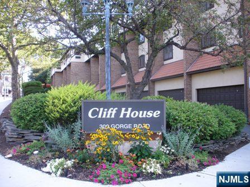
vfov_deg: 39.7
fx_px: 260
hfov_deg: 51.4
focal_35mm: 36
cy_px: 94
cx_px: 125
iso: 80
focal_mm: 6.3
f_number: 3.5
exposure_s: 1/80
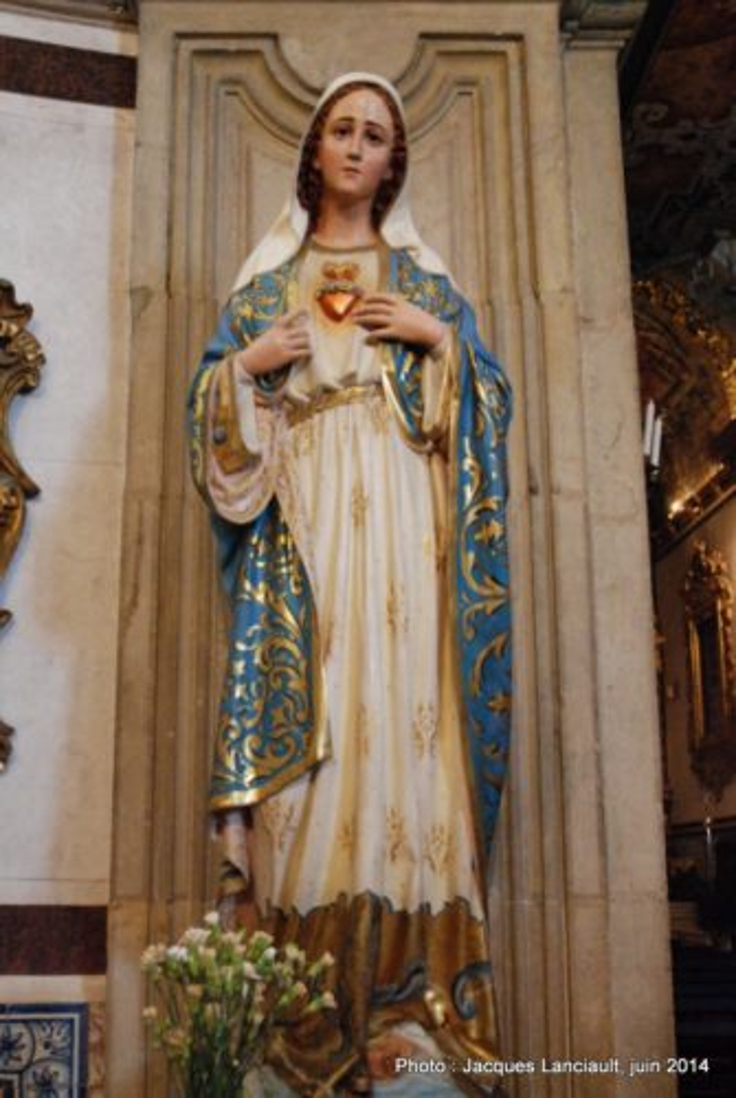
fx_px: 1100
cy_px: 549
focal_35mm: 36
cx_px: 368
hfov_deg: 37.0
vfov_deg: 53.1
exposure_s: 1/60
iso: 2000
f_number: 4
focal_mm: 24
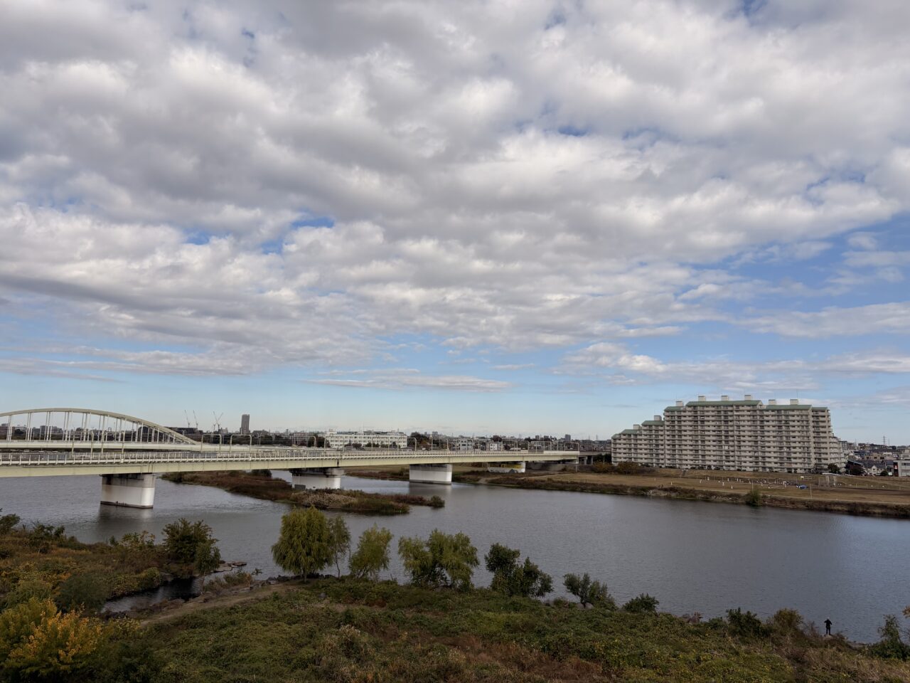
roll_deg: -0.3
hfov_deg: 67.3
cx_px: 455
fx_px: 683
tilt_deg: +6.9
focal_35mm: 26
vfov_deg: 53.1
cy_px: 342
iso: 50
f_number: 1.6
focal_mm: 5.96
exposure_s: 1/6329
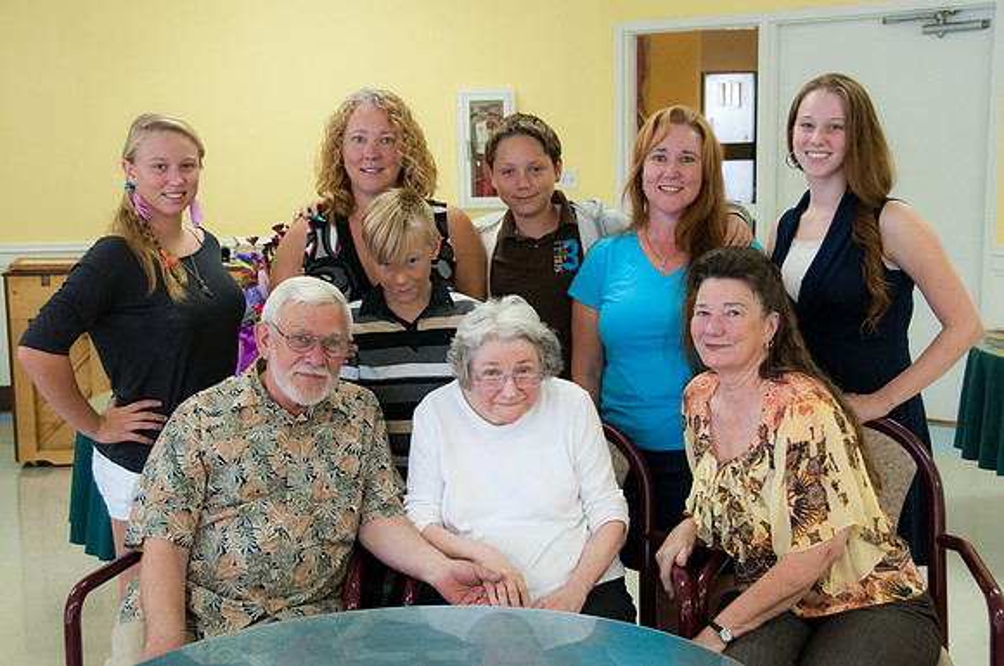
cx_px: 502
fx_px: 1504
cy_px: 333
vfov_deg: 25.0
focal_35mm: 54
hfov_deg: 36.9
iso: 640
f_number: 5
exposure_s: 1/30
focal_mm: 36
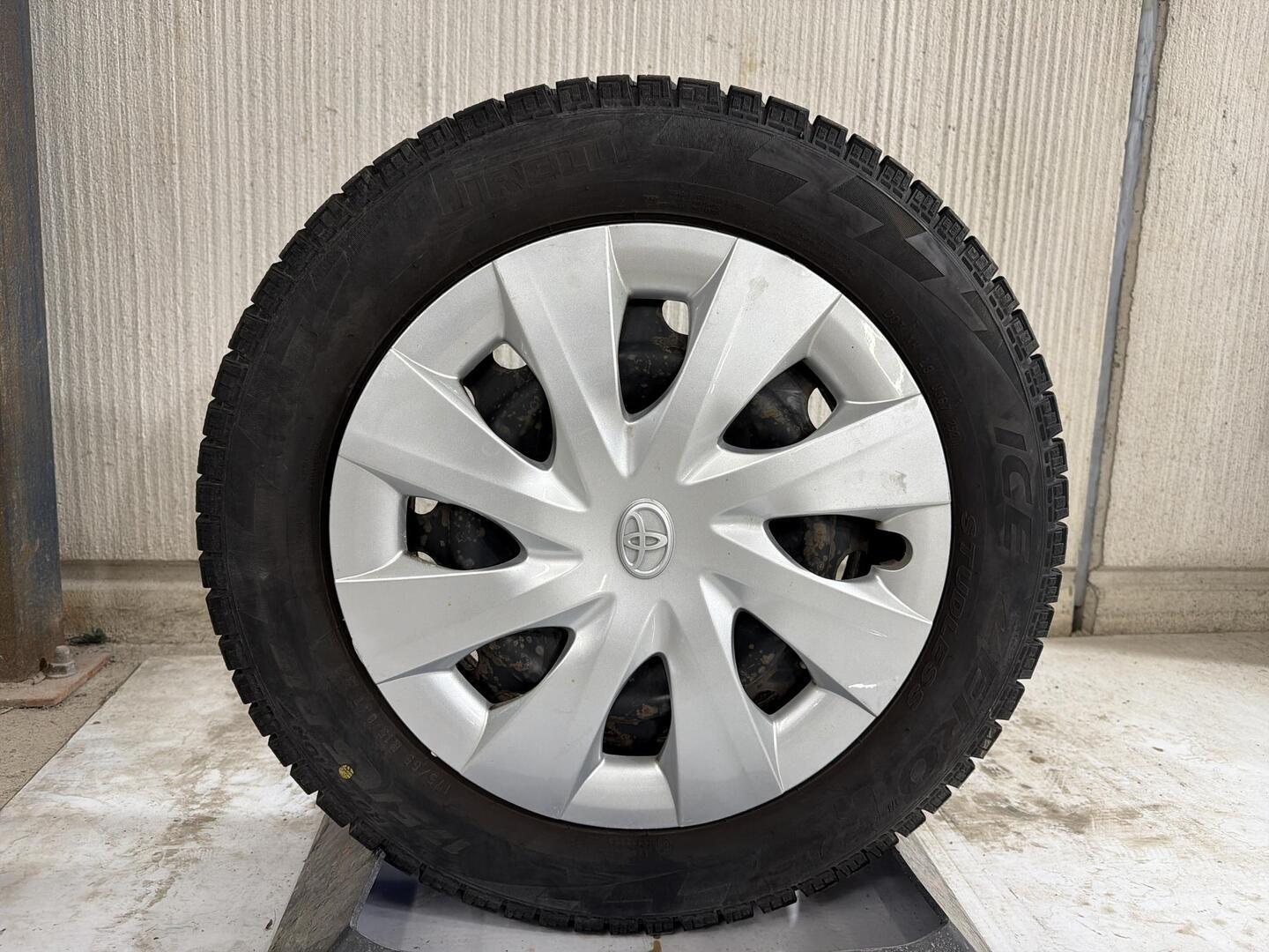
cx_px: 634
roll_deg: -2.7
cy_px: 476
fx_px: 880
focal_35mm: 24
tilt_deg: -9.4
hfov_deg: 71.6
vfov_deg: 56.8
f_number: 1.78
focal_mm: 6.76
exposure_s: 1/100
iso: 125
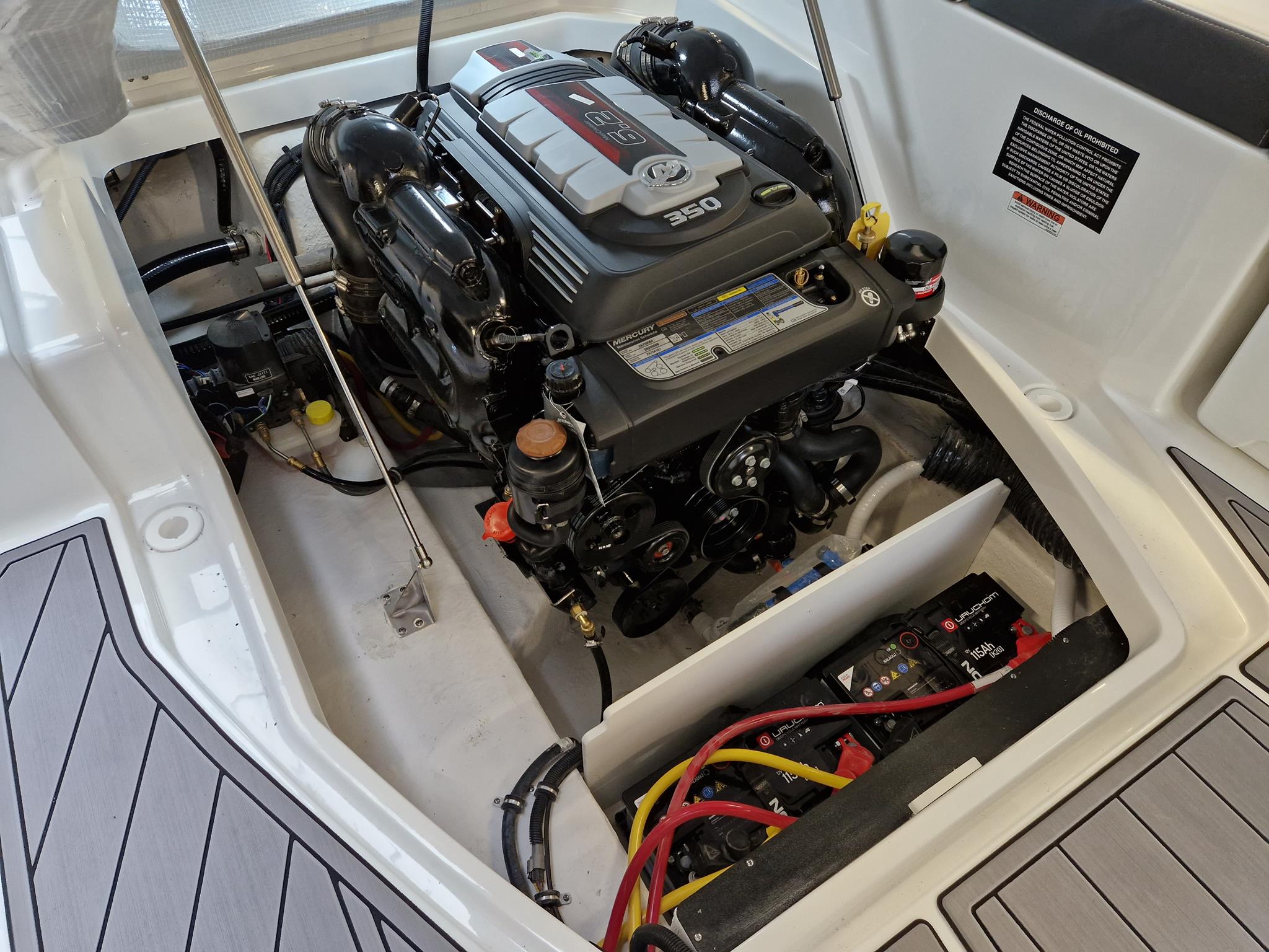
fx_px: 843
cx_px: 634
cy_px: 476
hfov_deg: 73.9
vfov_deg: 58.9
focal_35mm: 23
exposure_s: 1/100
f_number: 1.8
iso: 320
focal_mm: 5.4
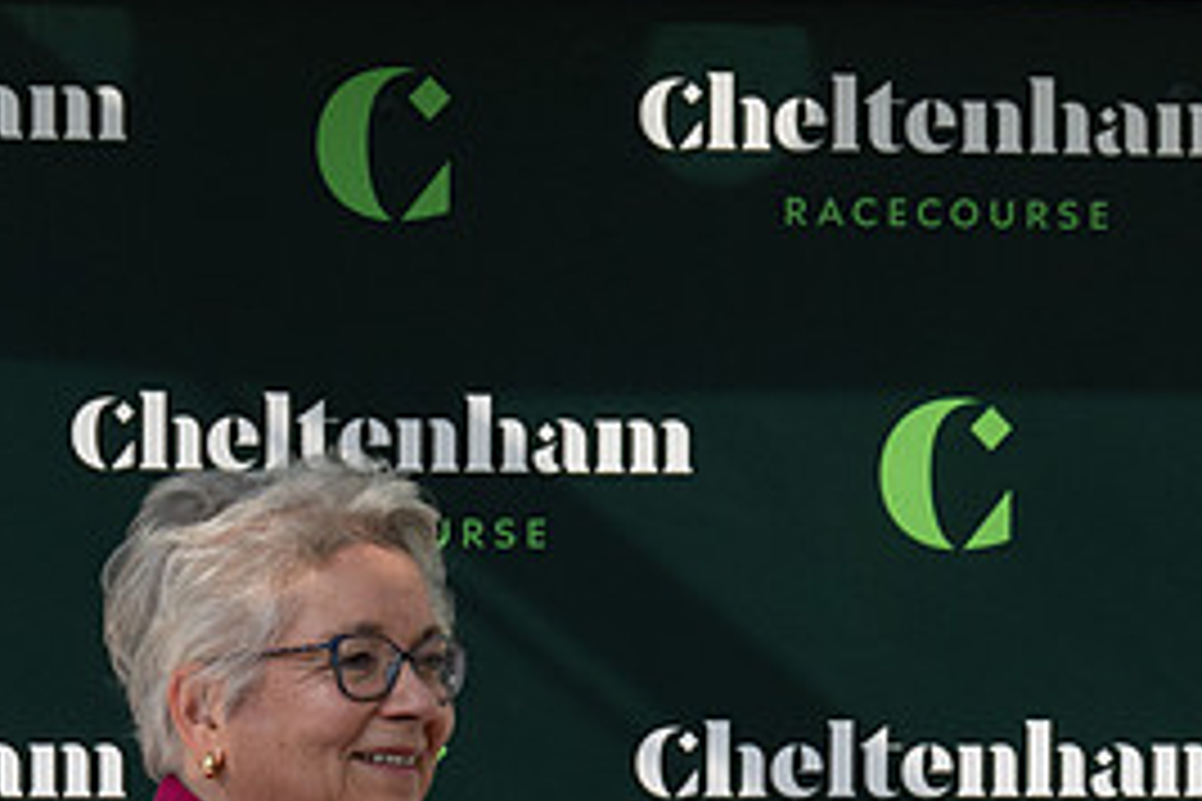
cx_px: 310
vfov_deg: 3.7
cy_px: 963
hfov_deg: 5.5
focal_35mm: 372
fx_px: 12420
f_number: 5
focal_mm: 98
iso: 400
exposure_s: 1/2000
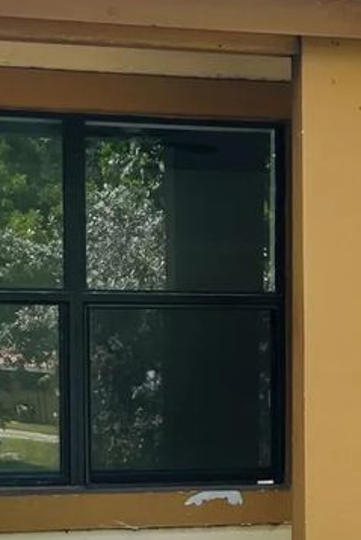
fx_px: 1548
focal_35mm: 103
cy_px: 407
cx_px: 219
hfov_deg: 13.3
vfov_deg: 19.7
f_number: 1.5
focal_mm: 5.7
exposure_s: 1/1209
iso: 50
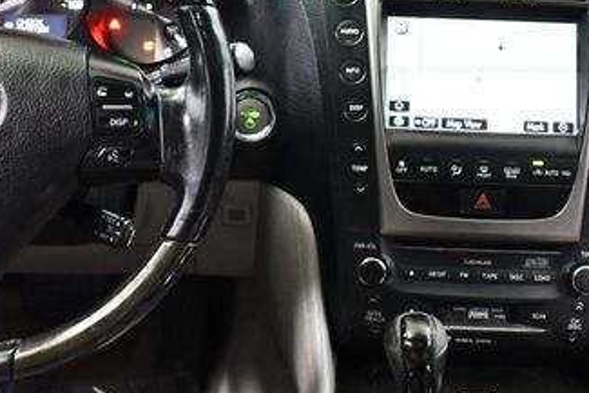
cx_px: 208
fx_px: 1162
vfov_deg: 19.2
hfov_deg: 28.3
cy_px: 177
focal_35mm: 71
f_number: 3.5
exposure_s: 1/60
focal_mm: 18
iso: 3600
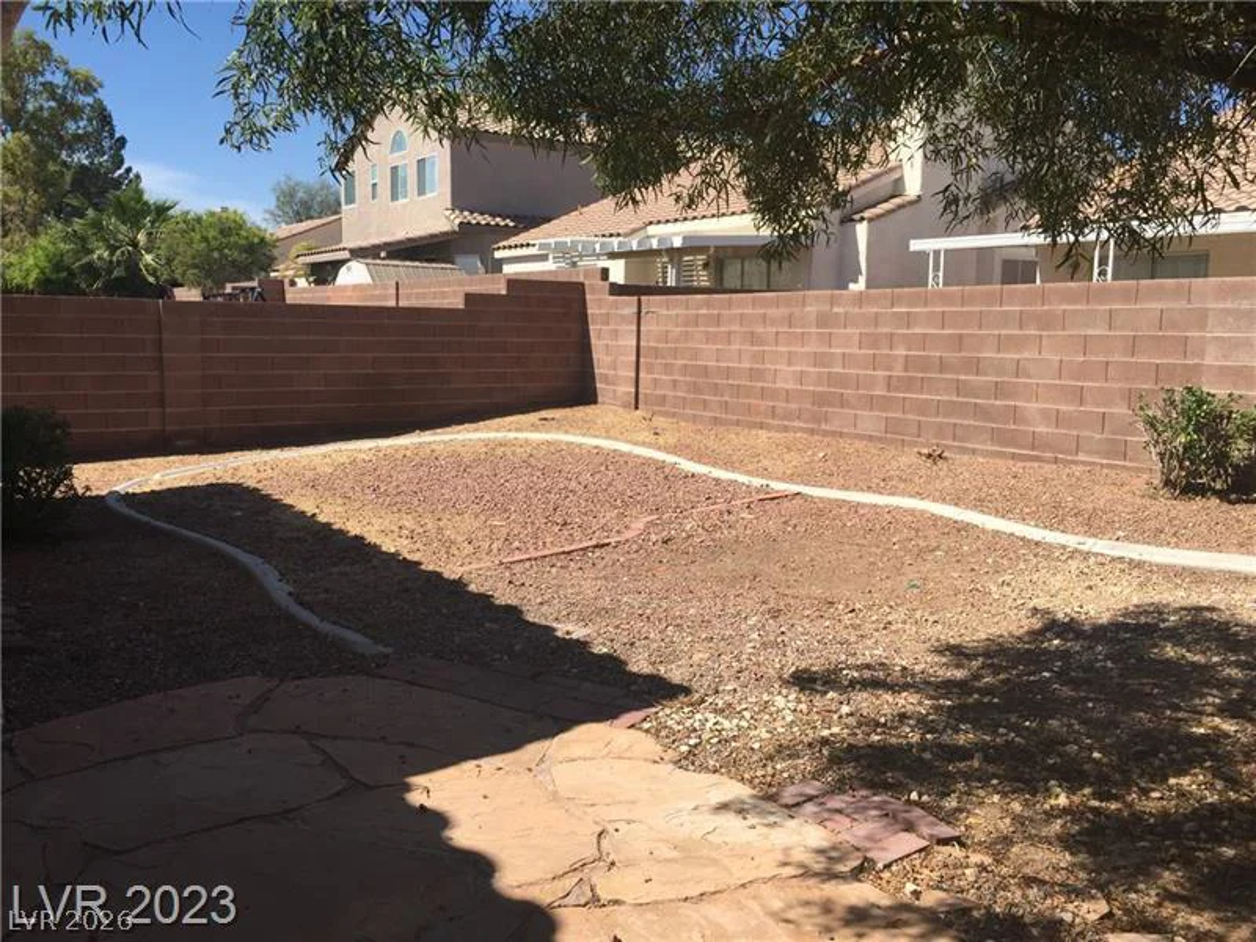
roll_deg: -2.6
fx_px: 1052
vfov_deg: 48.2
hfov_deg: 61.7
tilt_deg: -4.3
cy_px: 471
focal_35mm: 29
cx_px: 628
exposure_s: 1/1883
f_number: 2.2
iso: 32
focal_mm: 4.15
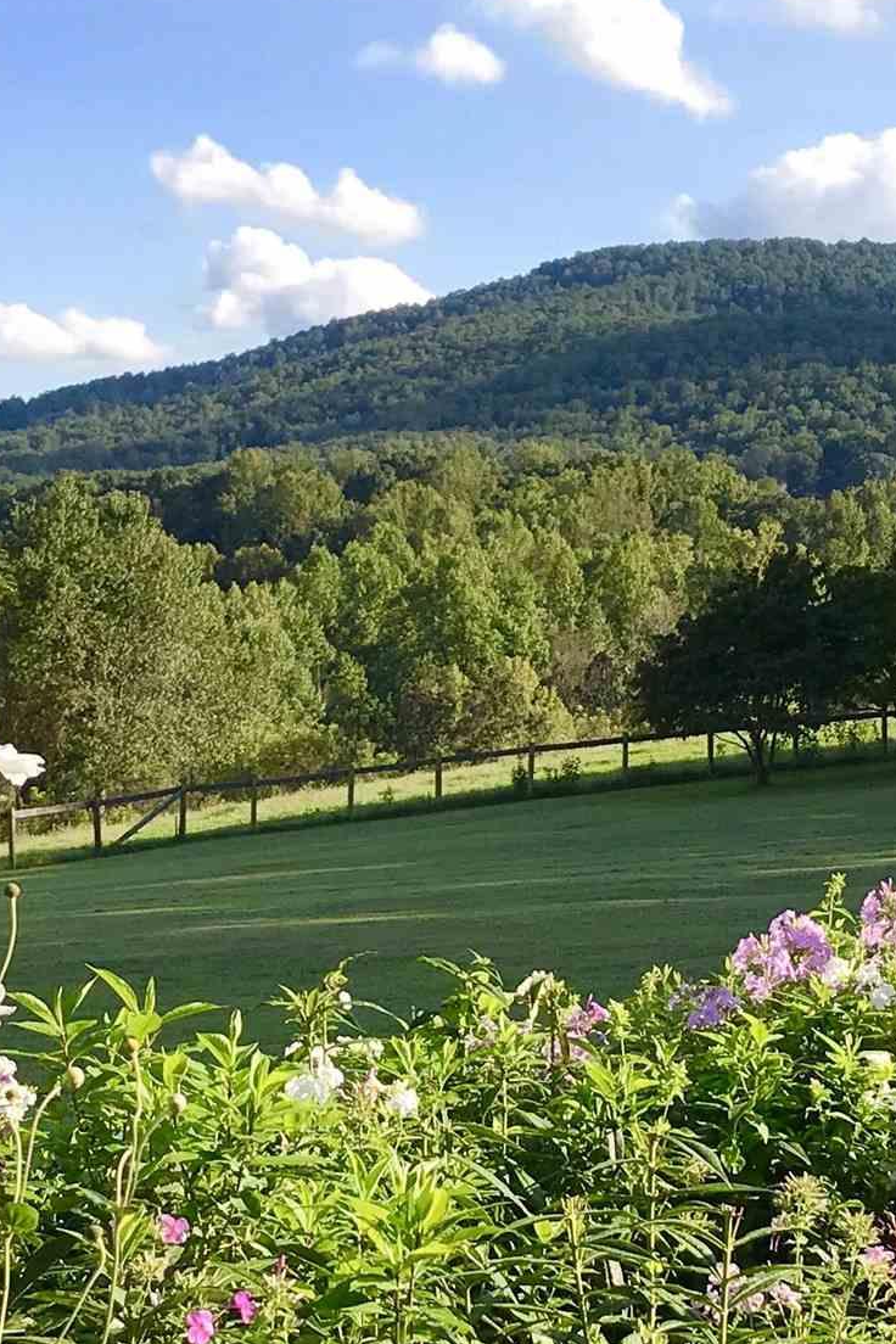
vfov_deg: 24.8
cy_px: 976
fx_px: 3024
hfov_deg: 16.9
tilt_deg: -6.8
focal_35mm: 81
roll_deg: -0.4
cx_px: 494
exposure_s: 1/1312
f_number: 1.8
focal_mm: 3.99
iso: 20
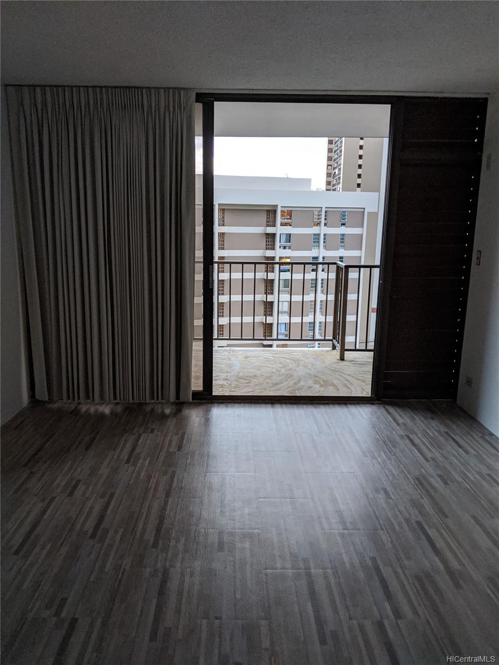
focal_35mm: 27
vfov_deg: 65.3
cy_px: 332
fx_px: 519
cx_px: 250
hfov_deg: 51.4
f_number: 1.8
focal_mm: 4.44
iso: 226
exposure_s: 1/60
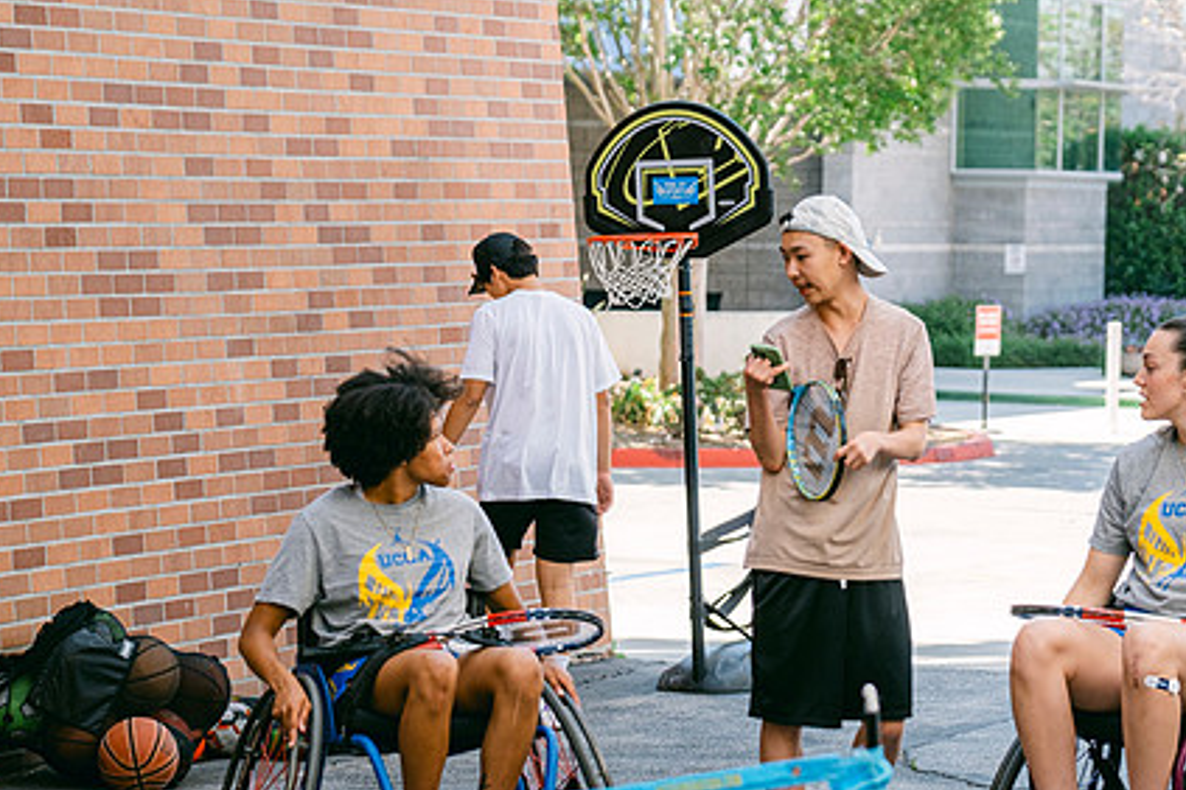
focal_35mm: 140
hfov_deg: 14.6
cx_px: 701
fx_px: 4612
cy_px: 440
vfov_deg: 9.8
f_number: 2.8
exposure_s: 1/480
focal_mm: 63.4
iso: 160
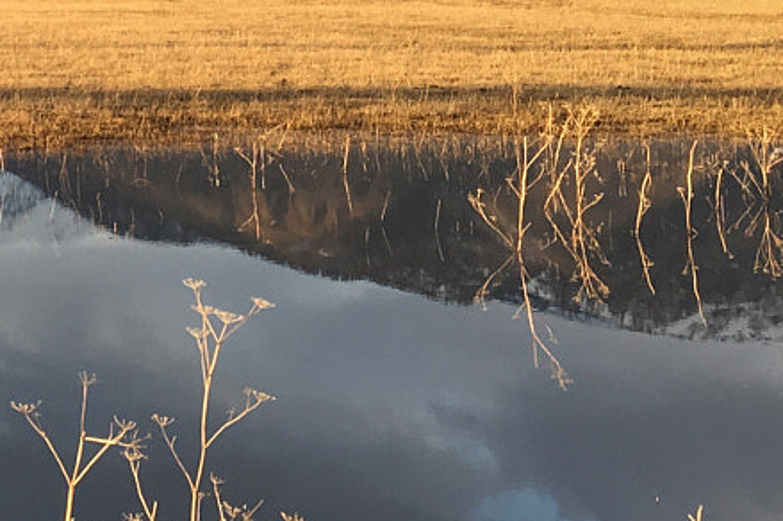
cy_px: -266
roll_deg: +0.4
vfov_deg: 11.9
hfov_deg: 17.2
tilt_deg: +7.3
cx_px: -317
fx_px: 2391
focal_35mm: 110
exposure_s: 1/162
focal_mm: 4.15
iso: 25
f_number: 2.2
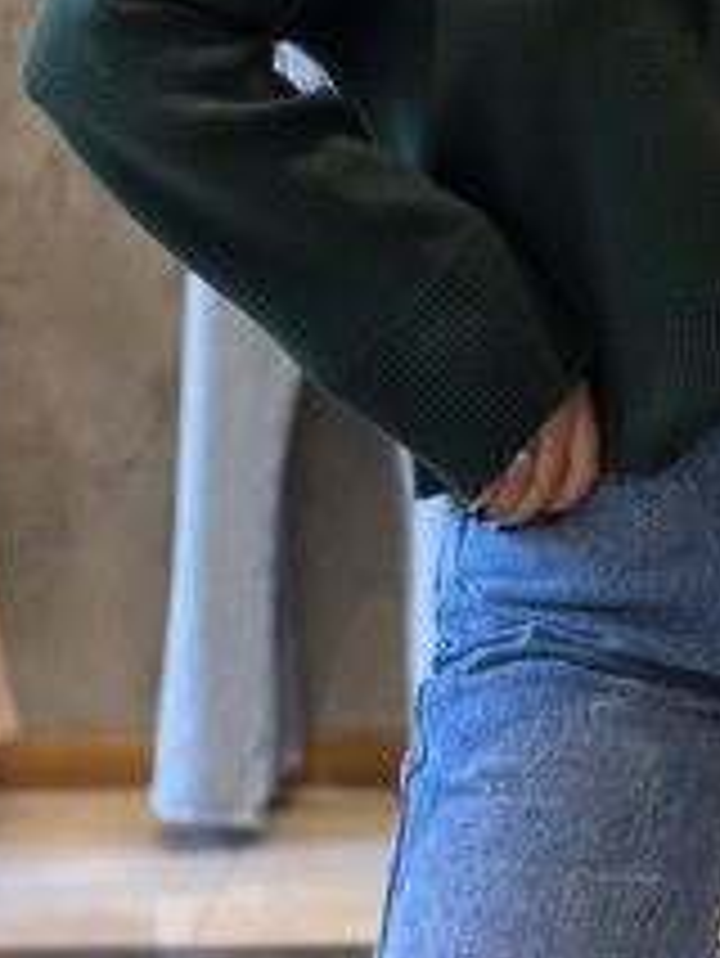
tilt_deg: -19.8
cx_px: 702
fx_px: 3602
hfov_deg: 11.3
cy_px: 2
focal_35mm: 130
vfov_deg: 14.9
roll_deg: +0.9
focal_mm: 5.96
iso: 100
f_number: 1.6
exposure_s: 1/50
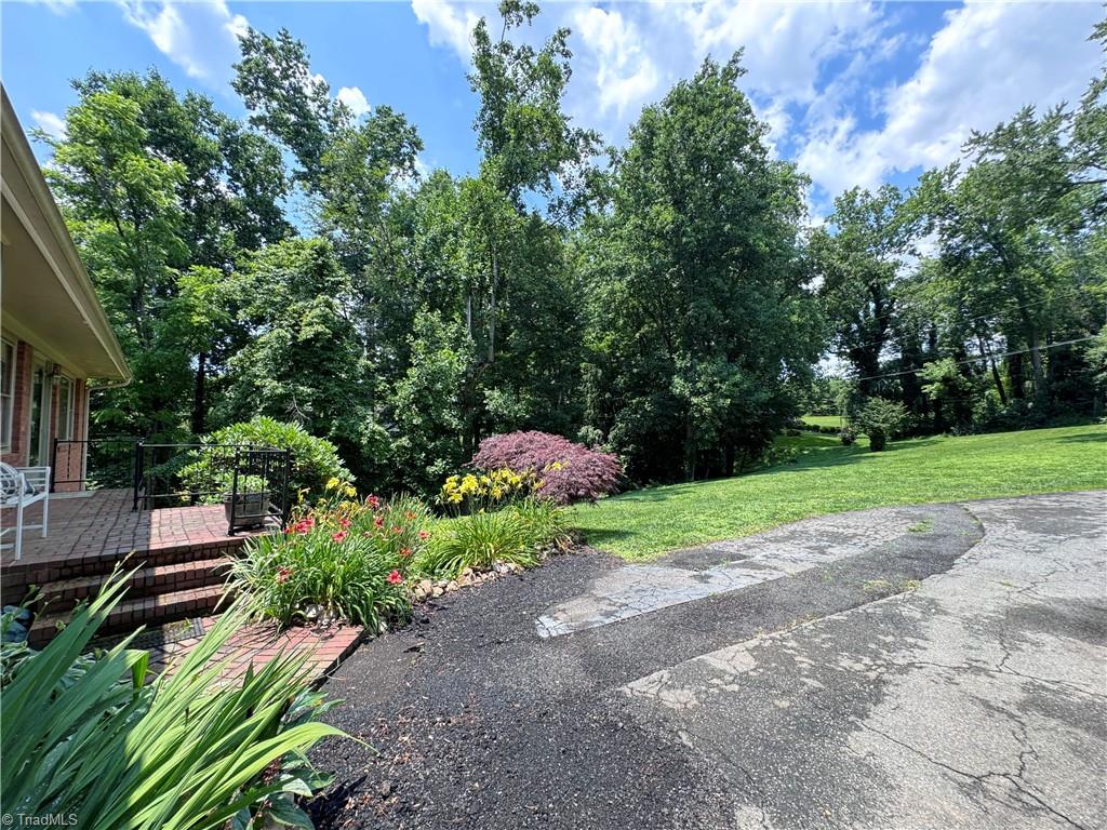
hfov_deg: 102.1
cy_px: 415
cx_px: 554
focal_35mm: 14
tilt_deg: +1.5
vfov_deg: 85.7
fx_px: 448
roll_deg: -0.4
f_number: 2.2
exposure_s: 1/246
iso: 40
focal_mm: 2.22
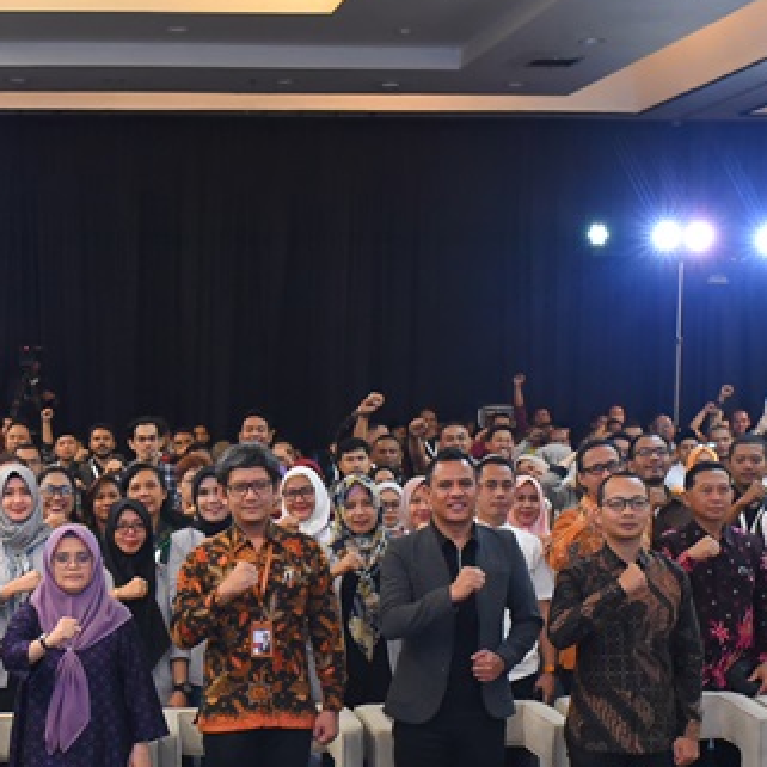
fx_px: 1830
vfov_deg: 23.4
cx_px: 178
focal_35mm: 73
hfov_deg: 23.4
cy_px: 593
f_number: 5.6
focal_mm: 35
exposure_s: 1/80
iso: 6400
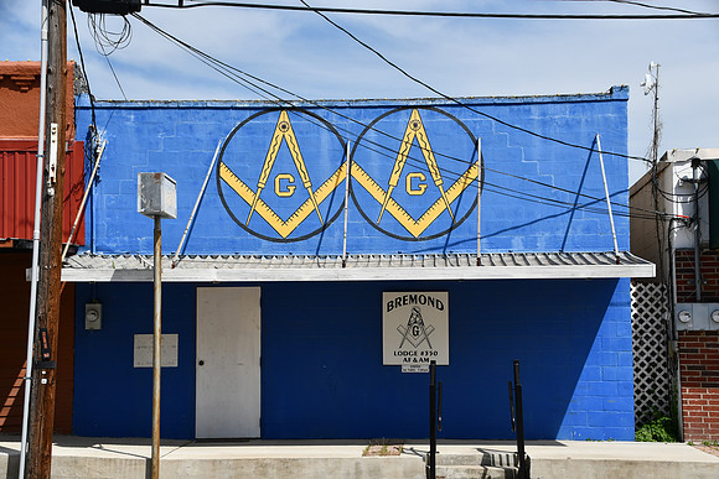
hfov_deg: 28.1
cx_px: 360
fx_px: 1438
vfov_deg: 18.9
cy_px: 240
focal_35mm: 72
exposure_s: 1/400
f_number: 10
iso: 100
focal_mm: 48
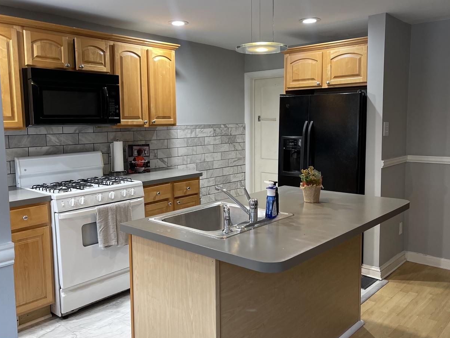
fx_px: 403
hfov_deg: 58.3
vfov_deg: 45.4
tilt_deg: -5.7
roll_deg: +0.6
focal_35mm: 31
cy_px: 160
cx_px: 216
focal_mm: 5.1
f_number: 1.6
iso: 125
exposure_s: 1/60
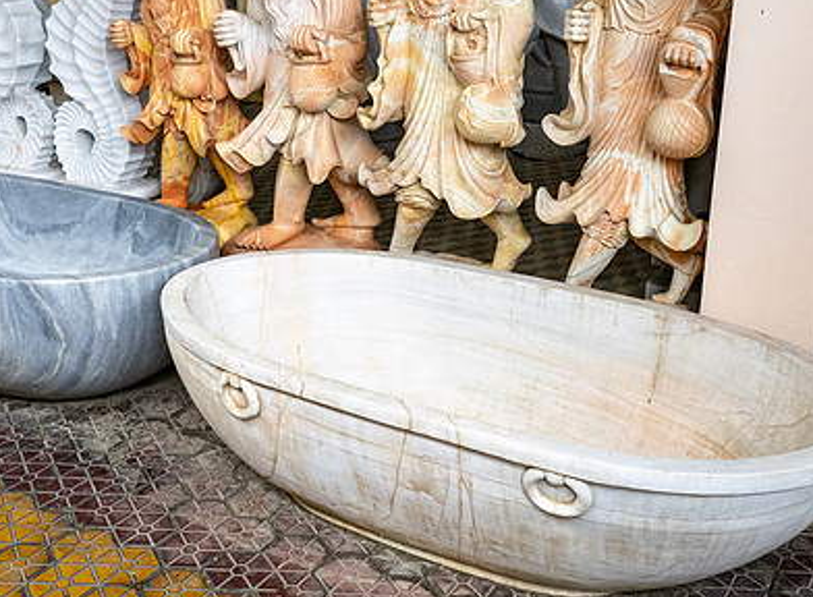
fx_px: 1026
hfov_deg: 43.1
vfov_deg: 32.4
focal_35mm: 44
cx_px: 355
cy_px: 235
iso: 1600
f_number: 8
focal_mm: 25
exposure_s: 1/320
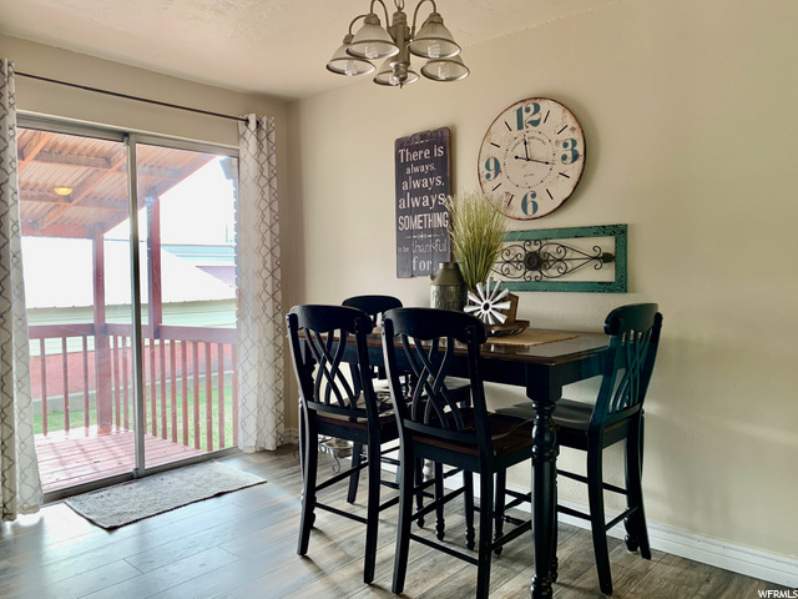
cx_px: 399
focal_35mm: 26
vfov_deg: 53.1
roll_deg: +1.0
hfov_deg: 67.3
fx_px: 599
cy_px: 300
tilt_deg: -1.8
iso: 50
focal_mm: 4.25
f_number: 1.8
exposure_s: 1/60
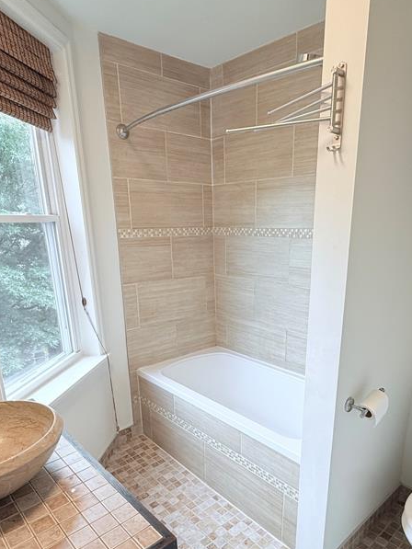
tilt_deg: -17.3
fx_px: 381
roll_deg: +0.8
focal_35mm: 24
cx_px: 230
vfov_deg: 70.6
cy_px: 339
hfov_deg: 56.7
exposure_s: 1/120
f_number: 2.2
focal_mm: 2.22
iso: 100
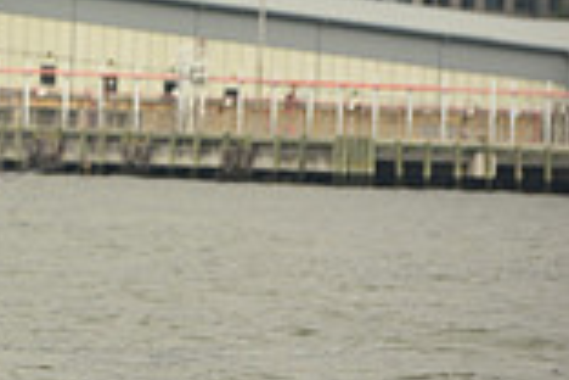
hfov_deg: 3.2
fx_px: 10273
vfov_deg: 2.1
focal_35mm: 650
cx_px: -485
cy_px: 27
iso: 320
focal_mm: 175
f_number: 6.3
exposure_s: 1/1250
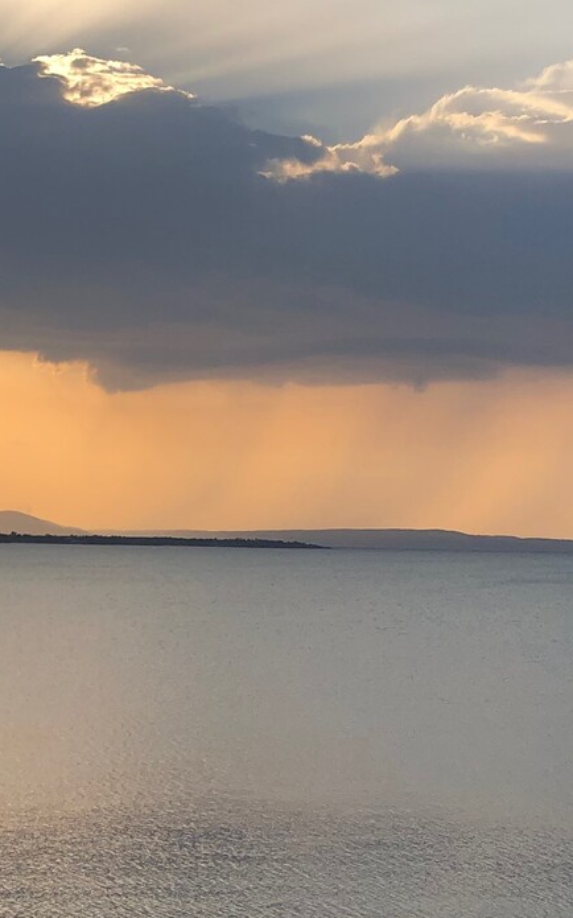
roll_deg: -1.1
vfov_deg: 25.0
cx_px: 312
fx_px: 2050
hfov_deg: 15.9
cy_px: 675
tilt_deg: -3.5
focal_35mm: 82
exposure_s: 1/2088
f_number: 1.8
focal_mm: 4
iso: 20
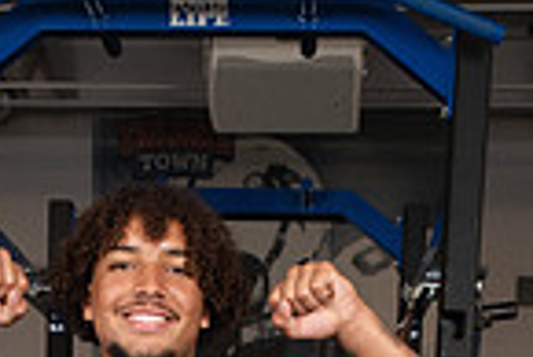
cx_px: 180
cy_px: 810
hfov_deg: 20.5
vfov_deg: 11.7
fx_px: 1467
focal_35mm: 99
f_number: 7.1
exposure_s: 1/250
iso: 800
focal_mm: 32
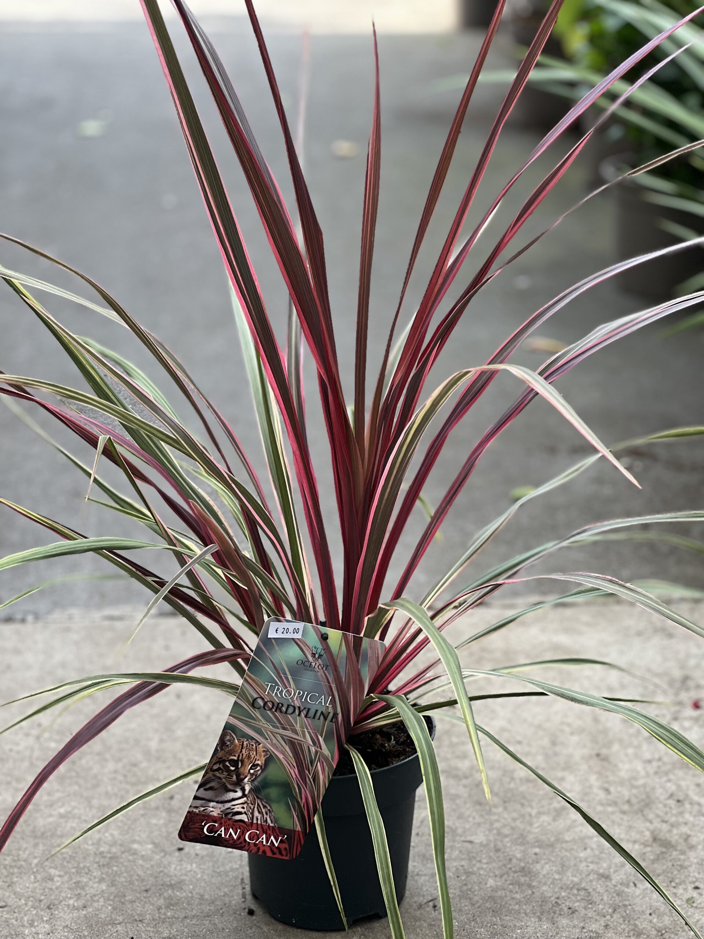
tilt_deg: -19.5
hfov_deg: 19.1
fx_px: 2088
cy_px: 470
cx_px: 352
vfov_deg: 25.3
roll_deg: -1.6
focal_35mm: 77
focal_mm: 9
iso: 40
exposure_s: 1/121
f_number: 2.8
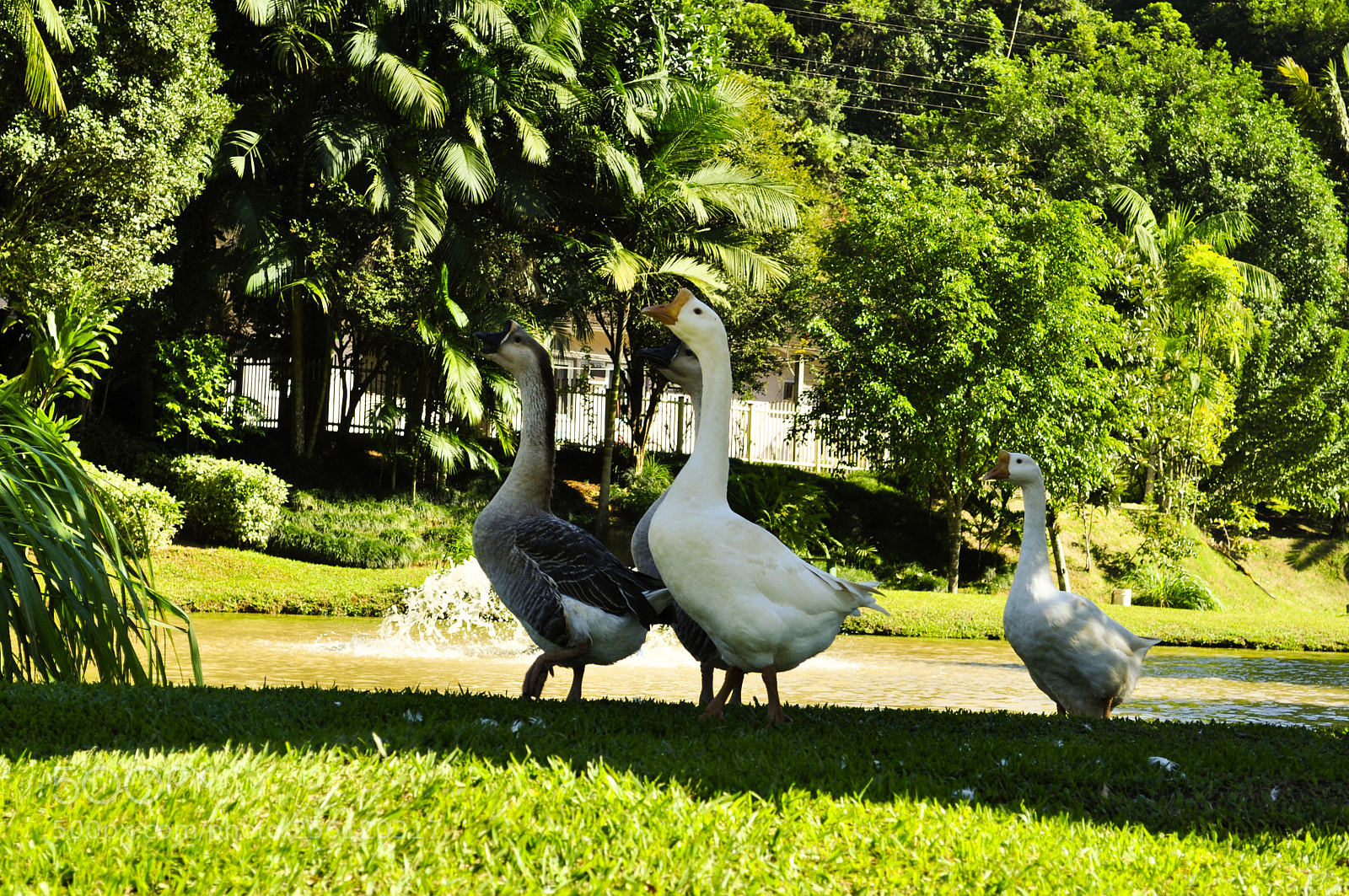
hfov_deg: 24.6
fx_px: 3088
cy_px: 448
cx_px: 674
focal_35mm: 82
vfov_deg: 16.5
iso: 200
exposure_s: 1/250
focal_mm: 55
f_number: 8
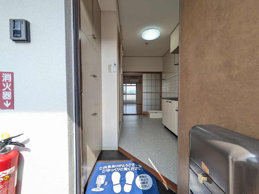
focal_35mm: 14
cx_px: 130
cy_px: 97
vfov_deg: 85.7
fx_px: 105
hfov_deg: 102.1
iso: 49
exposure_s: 1/442
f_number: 2.2
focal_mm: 1.83
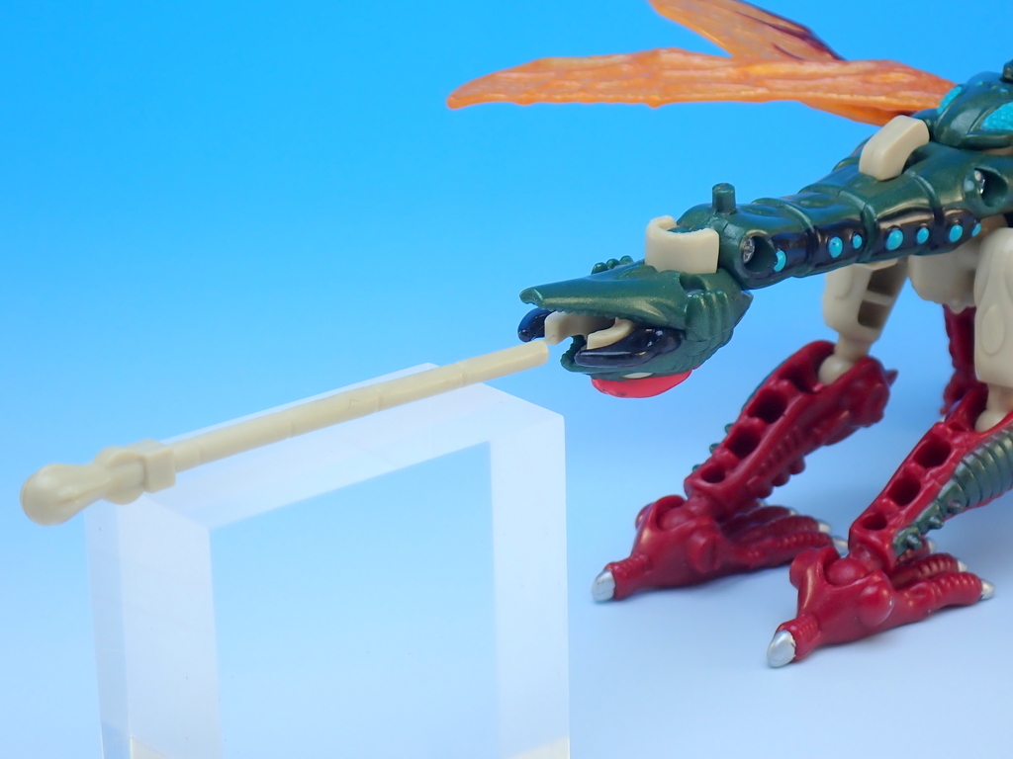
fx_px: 2926
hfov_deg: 19.6
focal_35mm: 100
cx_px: 506
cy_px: 380
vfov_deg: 14.8
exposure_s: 1/20
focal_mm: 18
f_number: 4.9
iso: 100
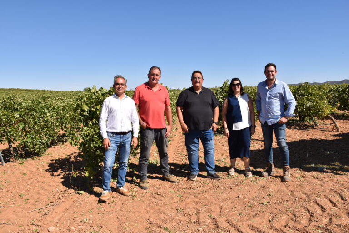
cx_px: 174
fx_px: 262
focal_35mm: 27
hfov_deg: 67.4
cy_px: 116
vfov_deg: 47.9
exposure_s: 1/400
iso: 200
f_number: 10
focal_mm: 18
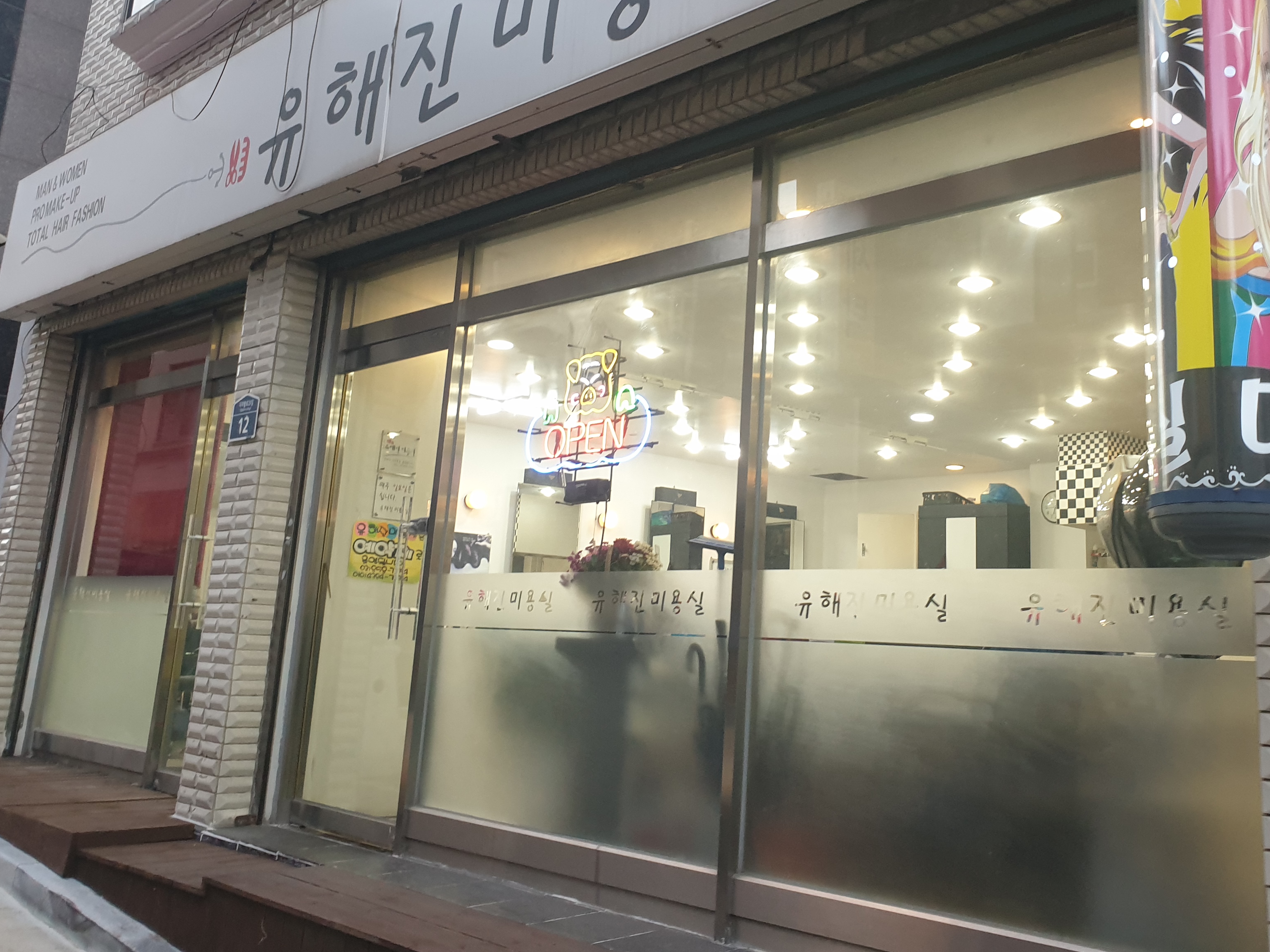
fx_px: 1247
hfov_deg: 53.6
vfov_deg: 41.4
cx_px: 762
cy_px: 333
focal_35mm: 34
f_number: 2.4
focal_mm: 4.3
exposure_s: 1/60
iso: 125
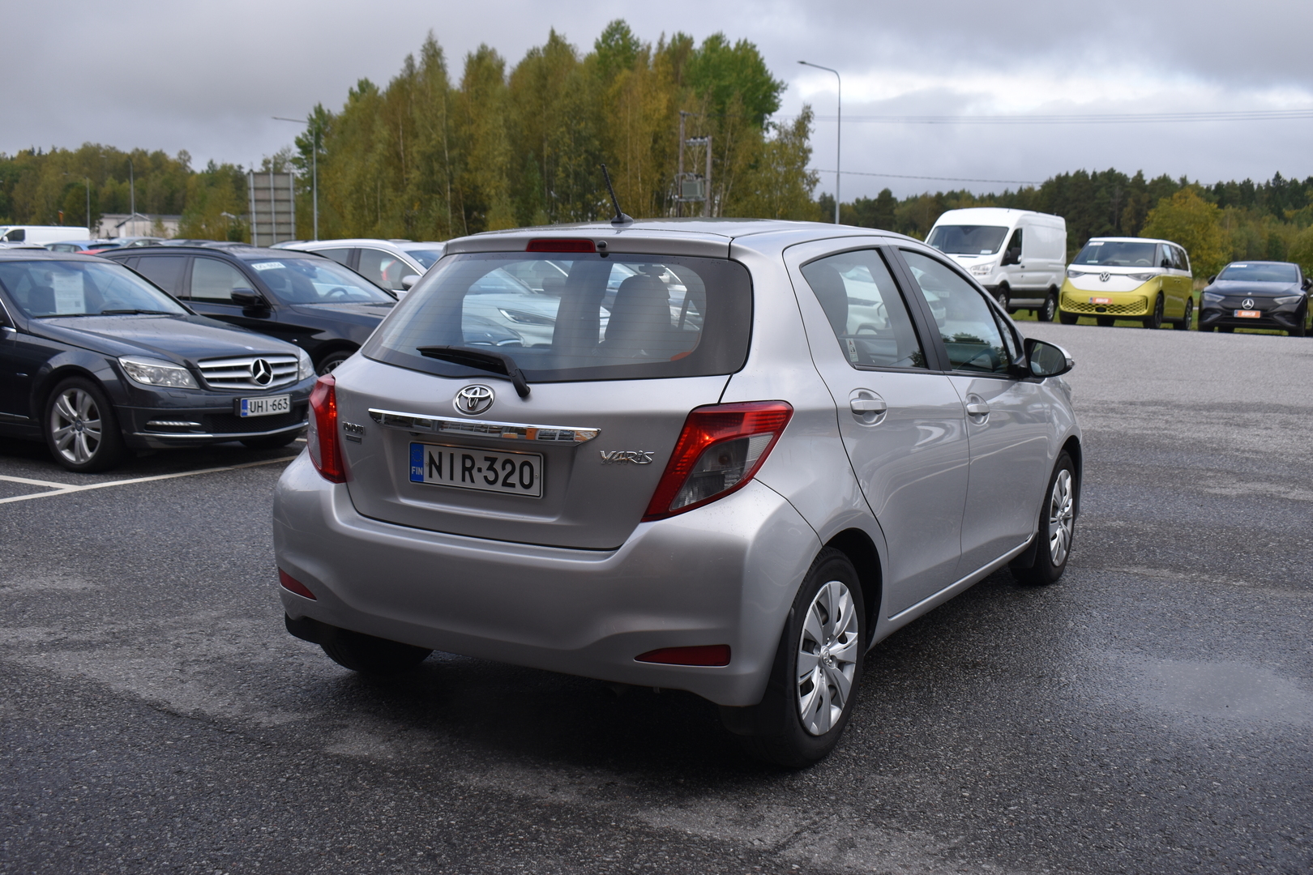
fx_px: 1313
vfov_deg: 36.9
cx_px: 656
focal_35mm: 36
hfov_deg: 53.1
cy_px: 438
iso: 200
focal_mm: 24
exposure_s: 1/350
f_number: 6.7
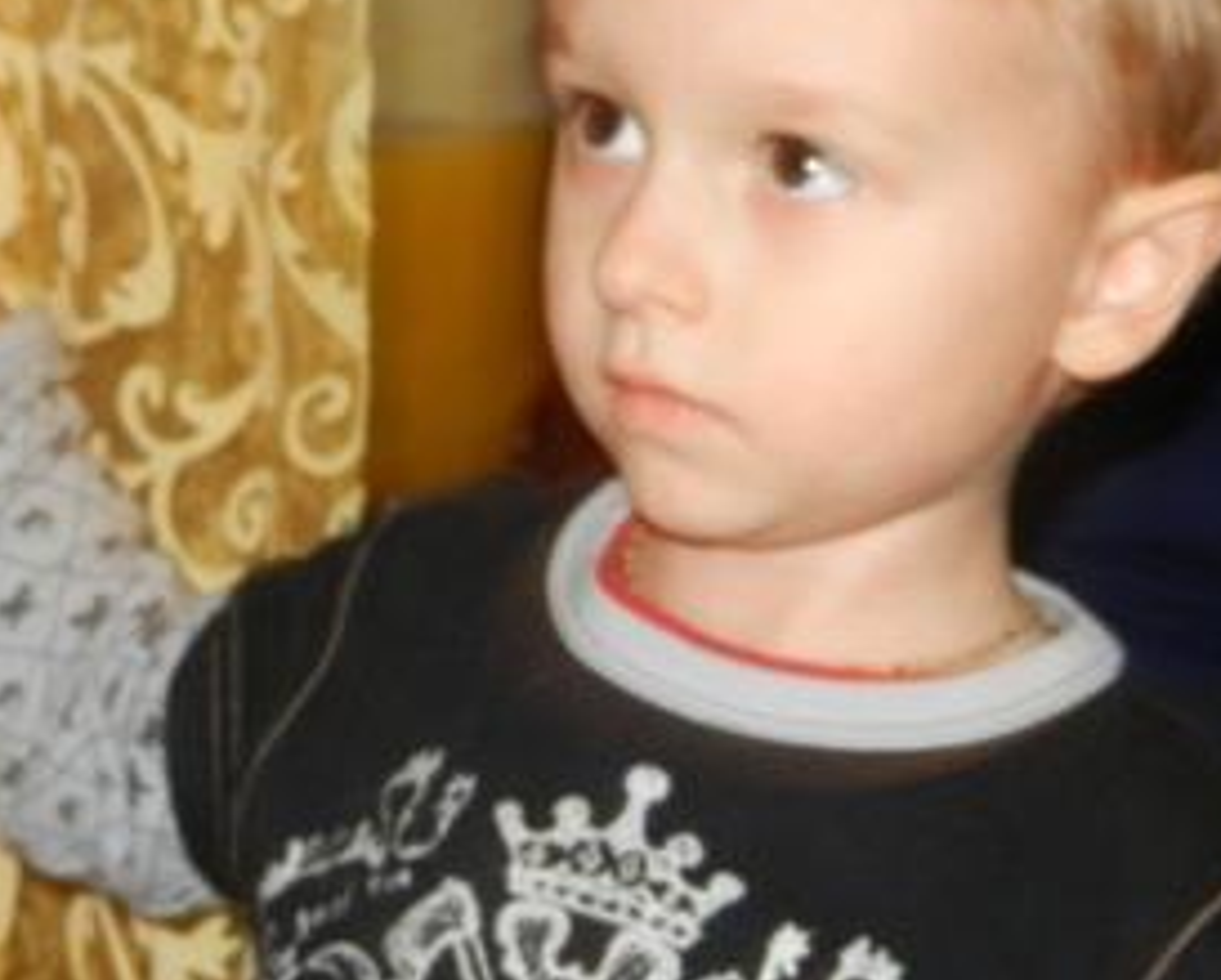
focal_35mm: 96
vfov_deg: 16.0
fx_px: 3473
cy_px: 345
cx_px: 488
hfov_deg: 19.9
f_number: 4.5
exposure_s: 1/4
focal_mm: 10.9
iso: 400
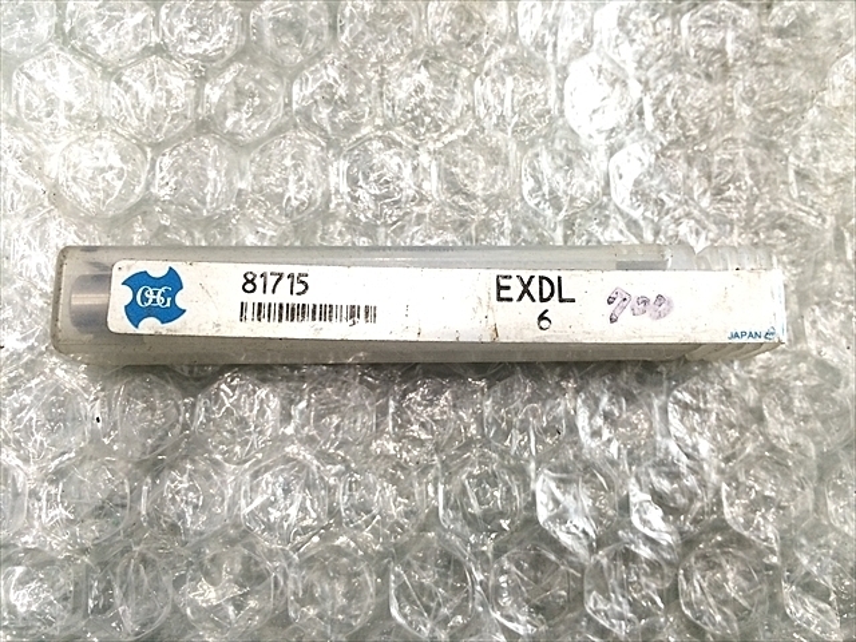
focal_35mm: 29
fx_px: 717
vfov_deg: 48.2
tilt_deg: -83.0
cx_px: 428
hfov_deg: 61.7
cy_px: 321
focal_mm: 4.15
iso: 160
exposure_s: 1/30
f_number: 2.2
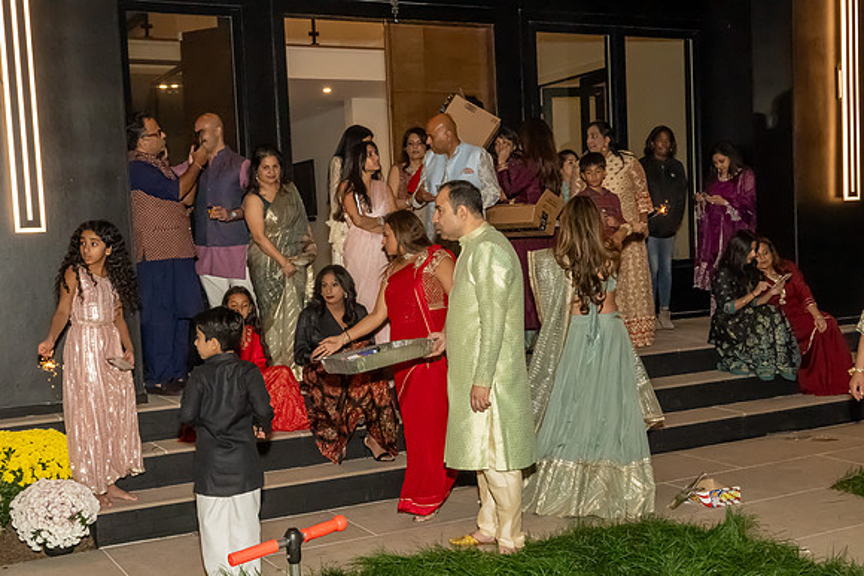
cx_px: 422
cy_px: 320
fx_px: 1041
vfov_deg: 30.9
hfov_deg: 45.1
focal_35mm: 43
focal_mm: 26
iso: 5000
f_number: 10
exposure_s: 1/250
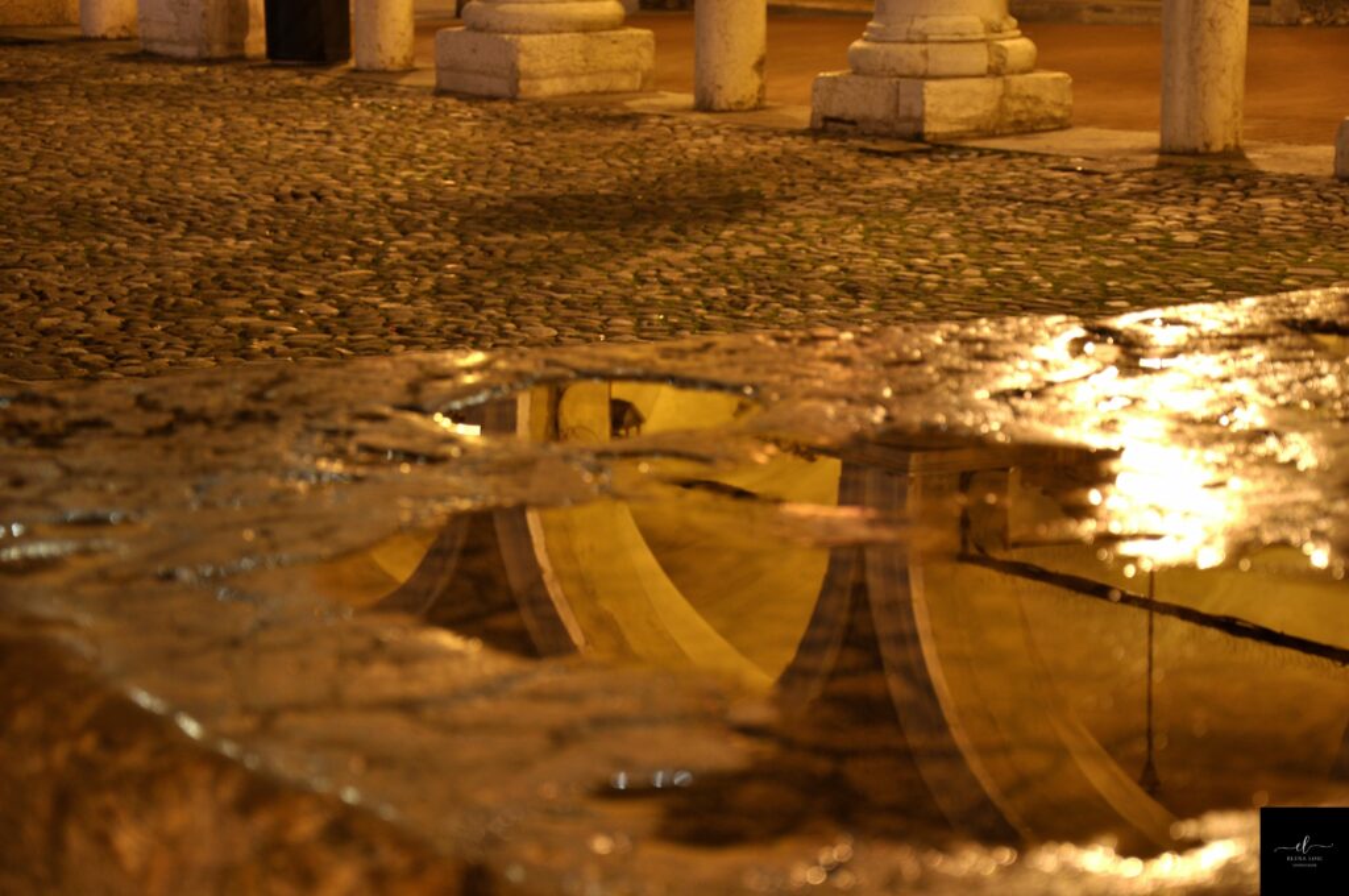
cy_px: 448
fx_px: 3705
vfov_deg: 13.8
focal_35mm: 99
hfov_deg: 20.6
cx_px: 674
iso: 200
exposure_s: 1.3
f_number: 5.3
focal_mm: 66
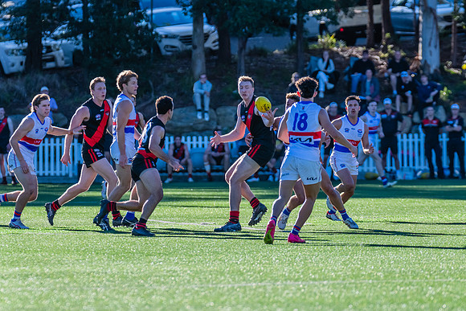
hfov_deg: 5.2
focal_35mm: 393
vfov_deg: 3.5
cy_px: 163
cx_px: 250
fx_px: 5083
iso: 800
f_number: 7.1
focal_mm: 360
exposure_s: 1/1600
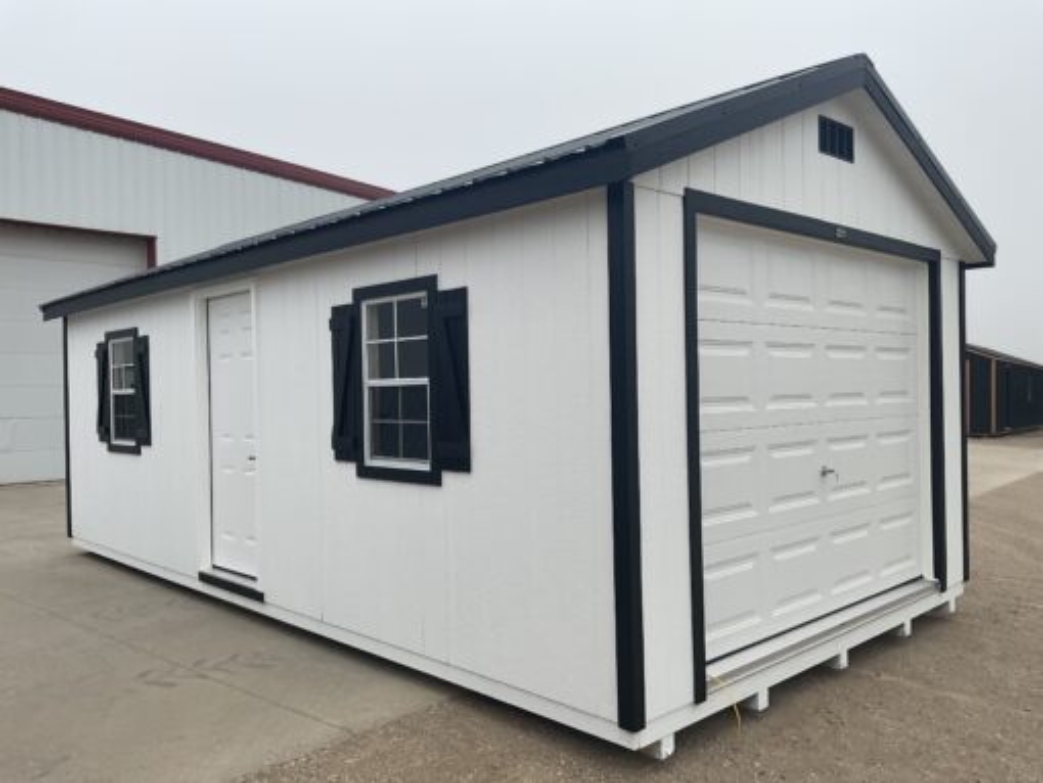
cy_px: 392
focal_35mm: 29
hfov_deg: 61.6
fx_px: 874
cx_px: 522
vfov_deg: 48.3
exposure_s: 1/551
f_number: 1.8
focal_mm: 3
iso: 16
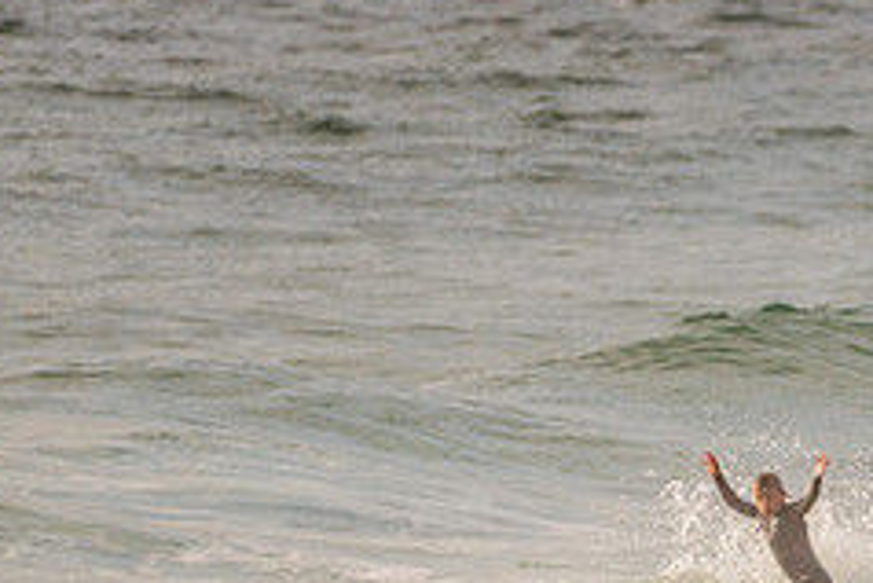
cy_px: 633
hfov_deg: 1.4
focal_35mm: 1491
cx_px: 895
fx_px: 36177
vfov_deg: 0.9
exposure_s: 1/2000
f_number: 5.6
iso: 180
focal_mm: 500
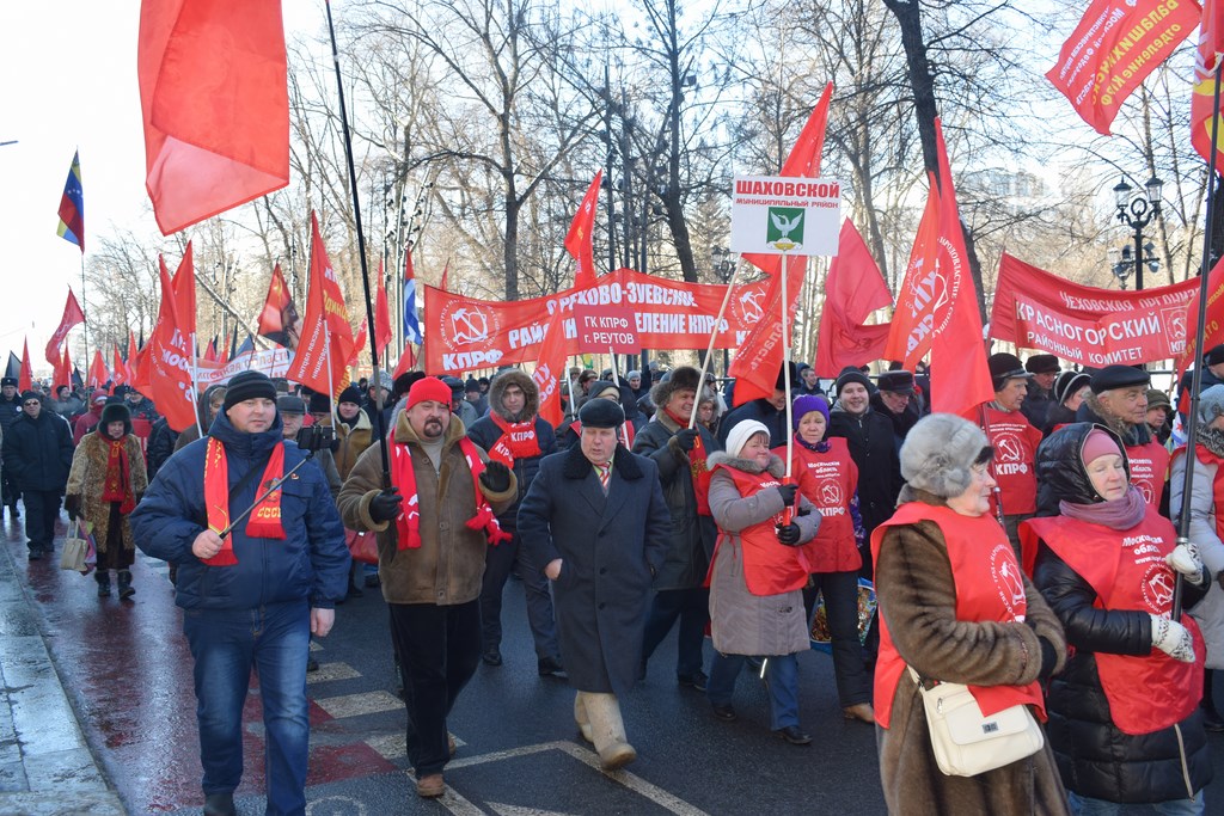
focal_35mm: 38
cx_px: 612
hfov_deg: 51.3
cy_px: 408
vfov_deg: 35.5
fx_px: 1275
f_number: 5.6
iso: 220
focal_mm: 25
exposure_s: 1/125
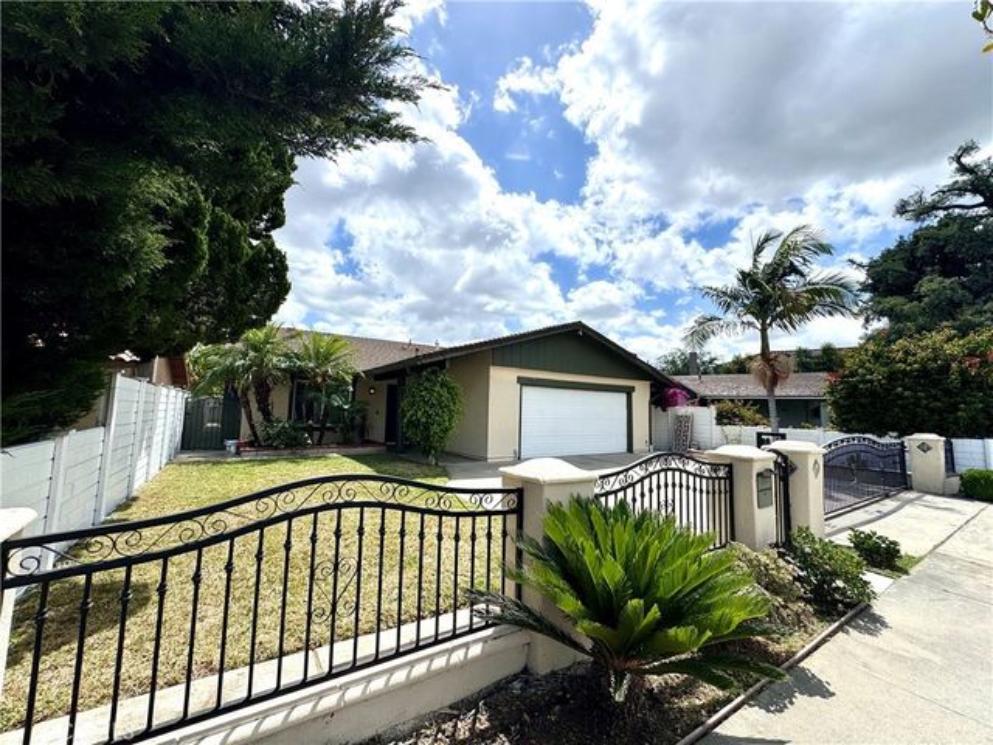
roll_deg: -1.6
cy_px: 372
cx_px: 496
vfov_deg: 85.7
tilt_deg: +6.0
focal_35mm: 14
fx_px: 402
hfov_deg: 102.1
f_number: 2.2
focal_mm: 2.22
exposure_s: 1/4132
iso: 40
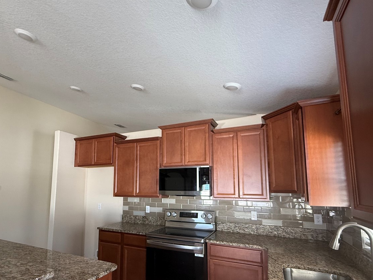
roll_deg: +0.2
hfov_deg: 81.3
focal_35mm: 20
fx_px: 216
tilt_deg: +6.9
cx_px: 162
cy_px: 165
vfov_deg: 65.5
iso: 320
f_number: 2.2
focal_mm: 2.22
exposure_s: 1/93
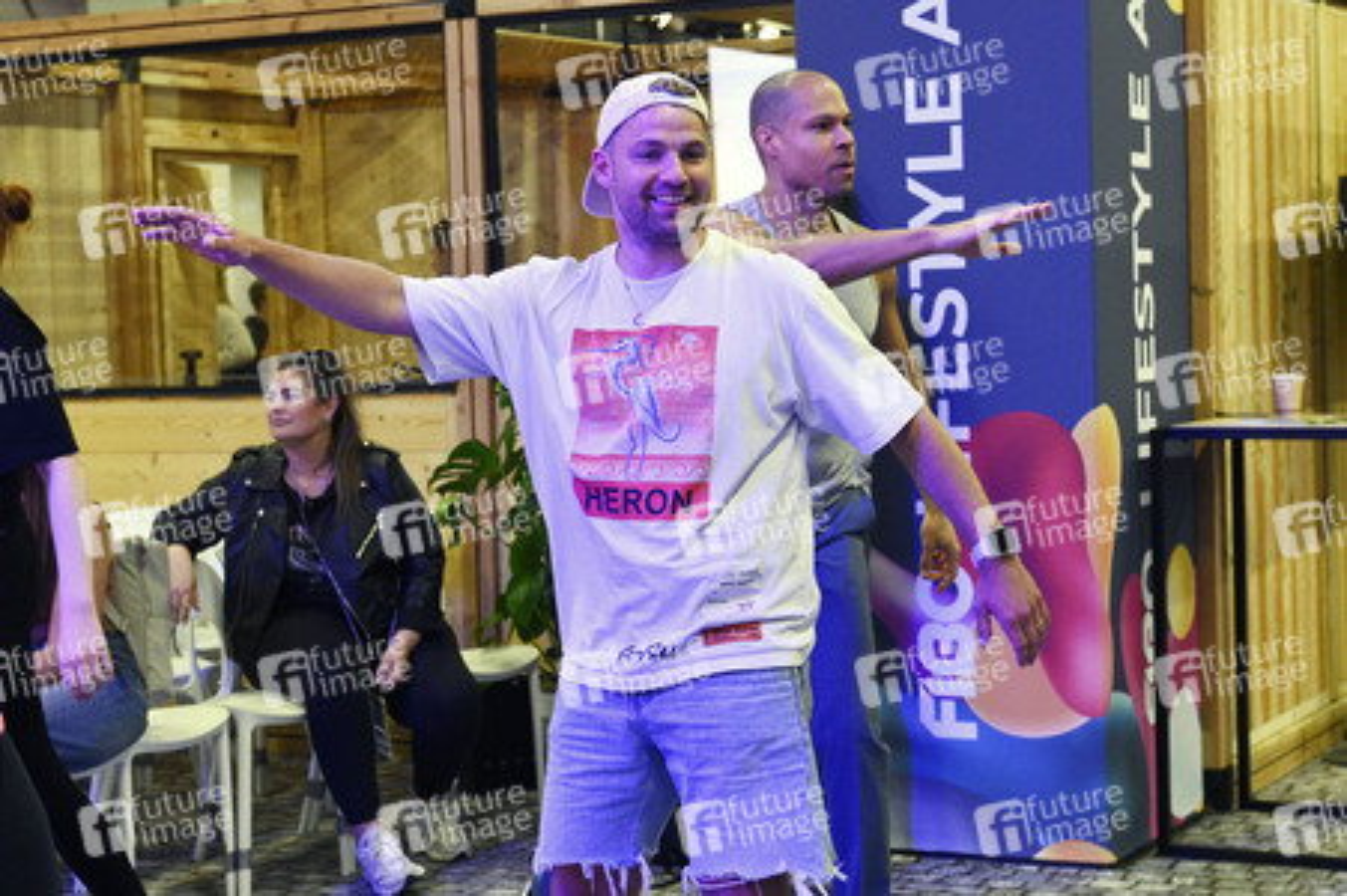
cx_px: 674
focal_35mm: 70
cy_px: 448
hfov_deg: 28.9
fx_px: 2617
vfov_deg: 19.4
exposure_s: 1/200
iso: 6400
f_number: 5.6
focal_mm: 70
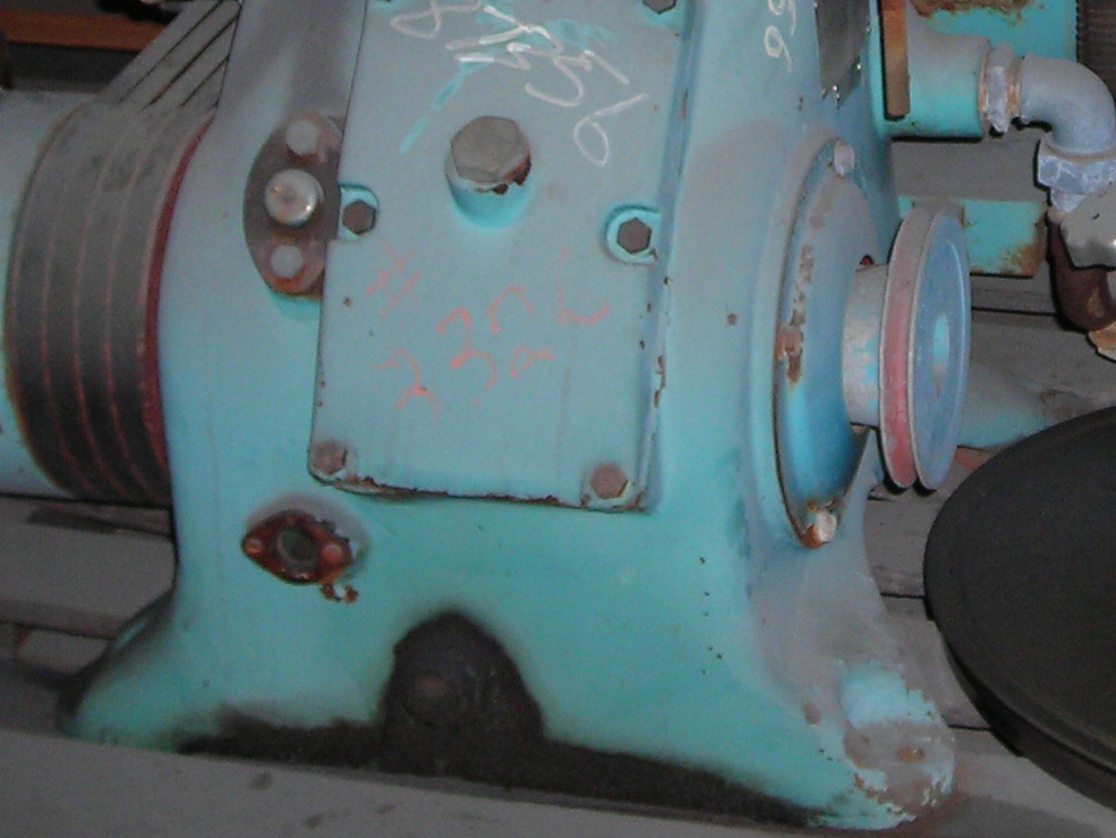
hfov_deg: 19.5
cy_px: -108
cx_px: 874
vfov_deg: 14.4
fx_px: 3224
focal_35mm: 100
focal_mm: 6.3
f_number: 3.2
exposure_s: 1/60.1
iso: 98
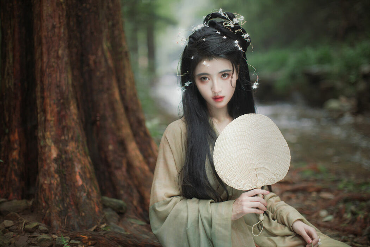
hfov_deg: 40.3
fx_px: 504
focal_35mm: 49
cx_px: 185
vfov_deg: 27.5
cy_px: 124
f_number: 1.4
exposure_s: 1/100
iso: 500
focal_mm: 50
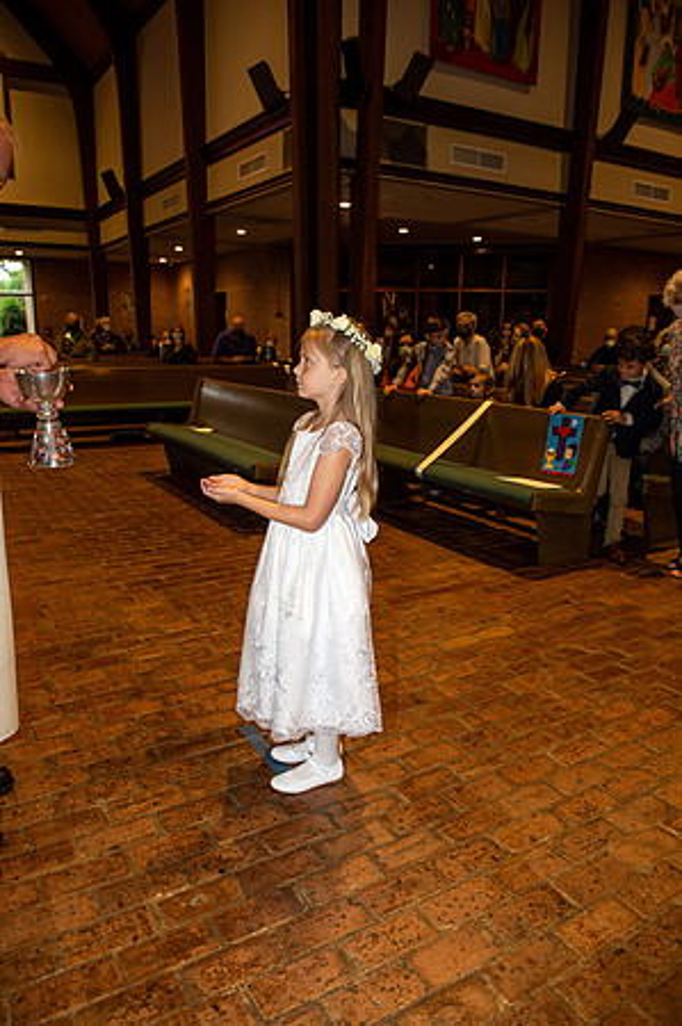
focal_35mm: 26
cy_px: 513
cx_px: 341
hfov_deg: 49.5
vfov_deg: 69.4
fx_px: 740
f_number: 5
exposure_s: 1/125
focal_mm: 26
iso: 1600
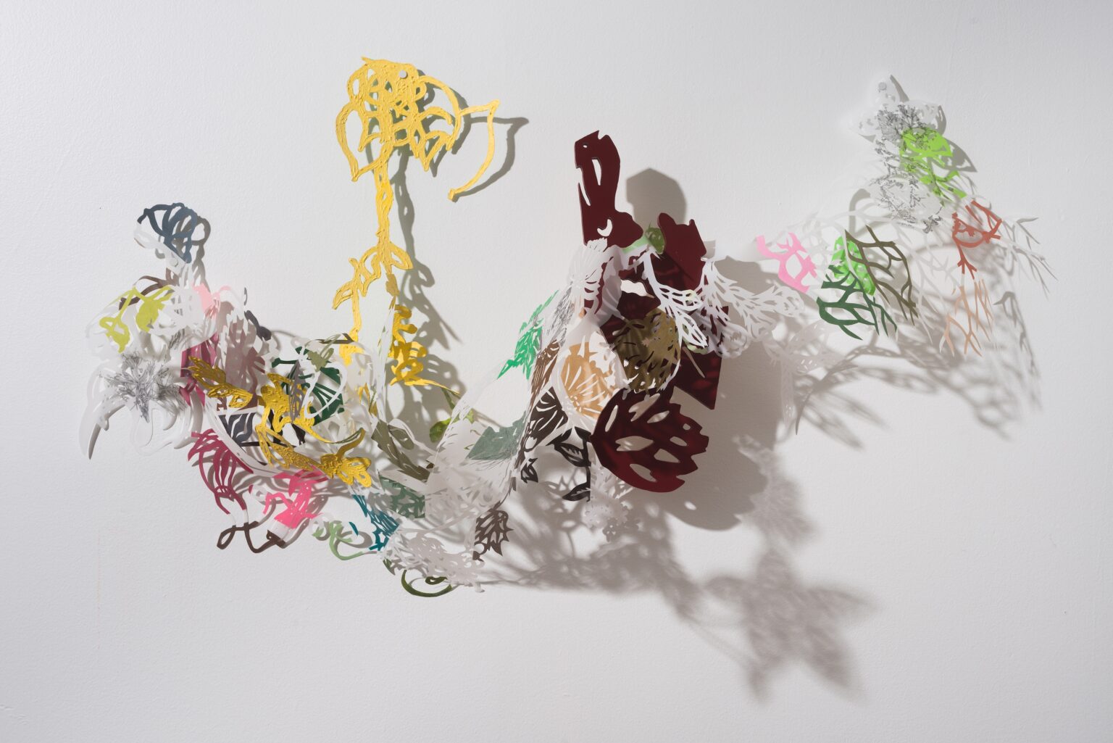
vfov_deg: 37.9
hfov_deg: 54.4
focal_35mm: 35
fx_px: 1082
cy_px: 372
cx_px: 556
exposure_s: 1/60
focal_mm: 35
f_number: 11
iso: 100
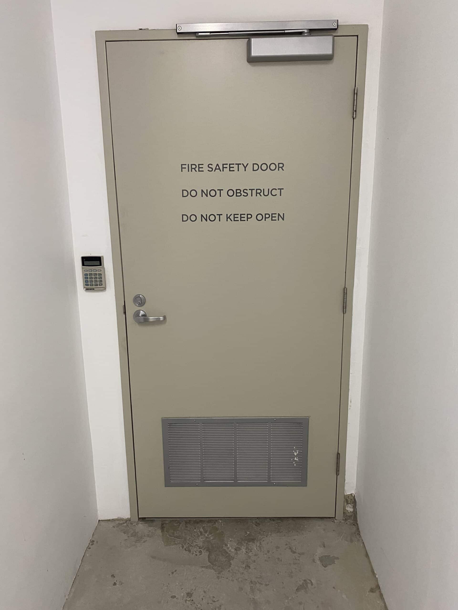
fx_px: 459
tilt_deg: -12.6
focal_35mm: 26
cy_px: 305
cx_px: 229
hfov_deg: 53.1
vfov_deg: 67.3
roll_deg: +1.7
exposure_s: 1/50
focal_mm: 4.25
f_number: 1.8
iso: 200
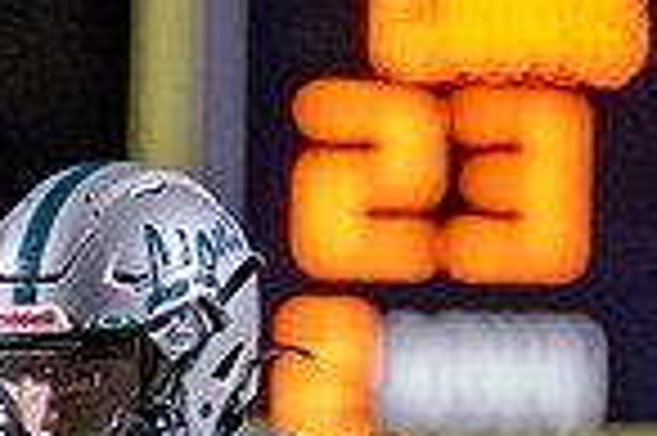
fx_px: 26104
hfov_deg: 1.4
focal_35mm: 1432
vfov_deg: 1.0
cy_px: 489
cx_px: 23
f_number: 2.8
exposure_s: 1/1000
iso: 4000
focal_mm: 200
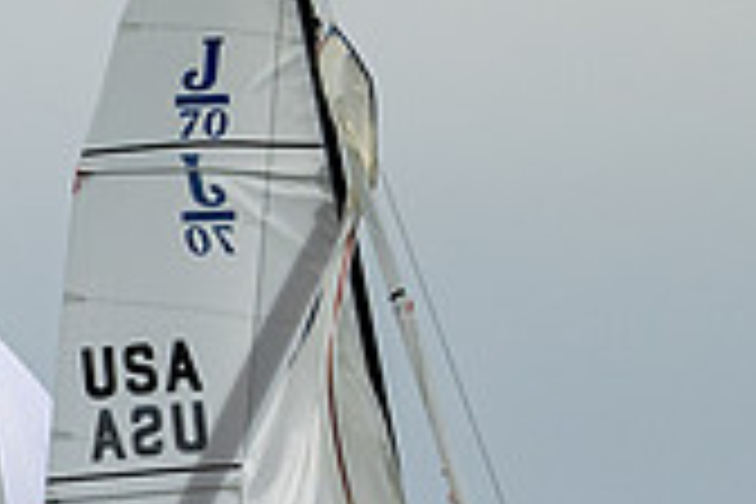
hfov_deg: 3.1
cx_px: -71
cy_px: 510
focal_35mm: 661
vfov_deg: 2.1
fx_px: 13880
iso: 400
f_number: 6.3
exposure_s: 1/3200
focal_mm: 92
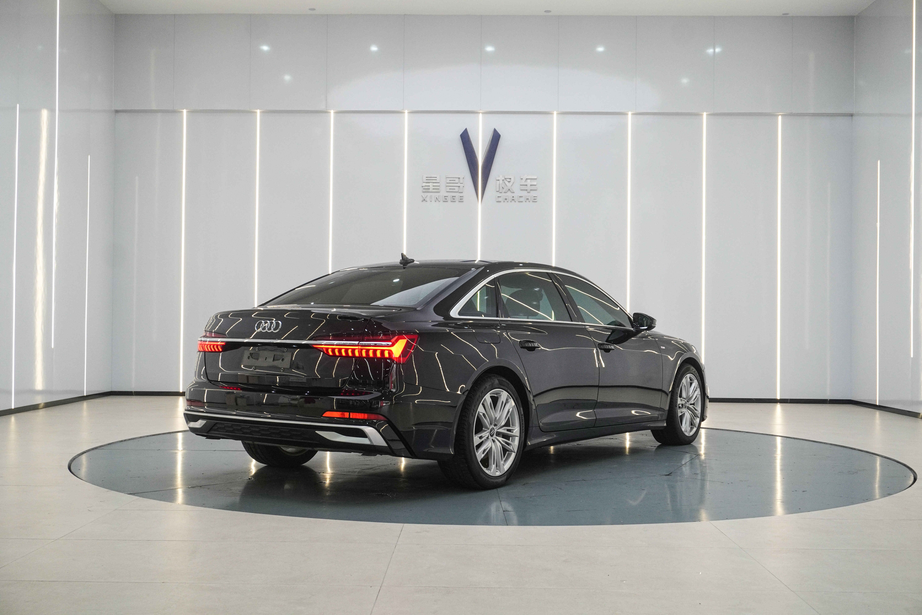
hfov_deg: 47.9
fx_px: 1037
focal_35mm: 40
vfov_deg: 33.0
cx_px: 461
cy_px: 308
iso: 1000
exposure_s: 1/80
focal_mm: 27
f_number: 6.3
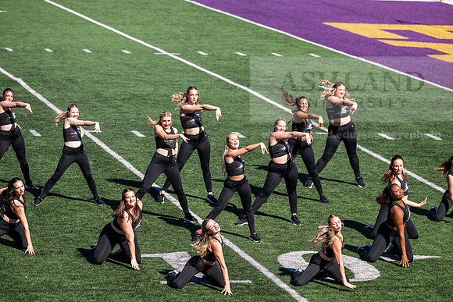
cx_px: 226
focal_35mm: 175
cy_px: 151
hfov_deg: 11.7
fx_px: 2202
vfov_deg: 7.9
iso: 160
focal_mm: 175
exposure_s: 1/1000
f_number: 4.5
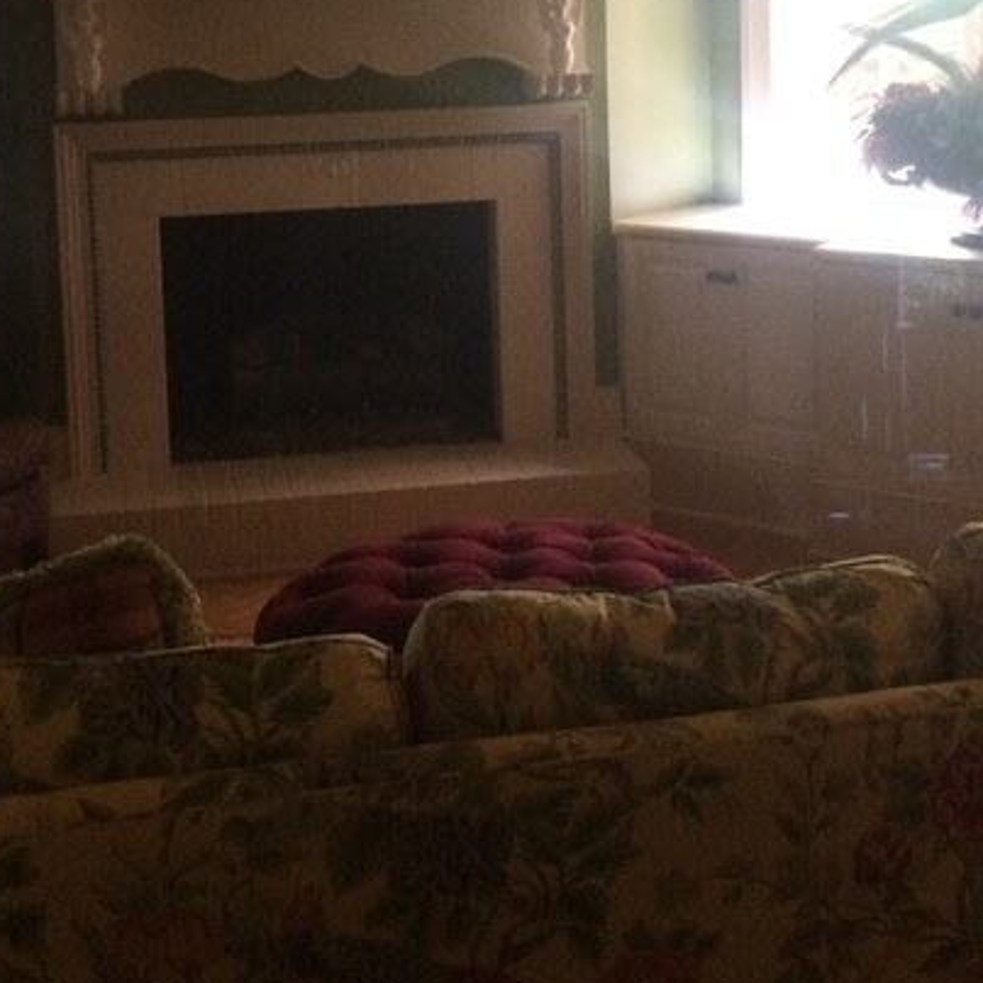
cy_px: 159
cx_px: 556
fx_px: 1960
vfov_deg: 27.4
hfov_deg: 28.1
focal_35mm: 61
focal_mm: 4.15
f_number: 2.2
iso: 250
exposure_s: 1/30
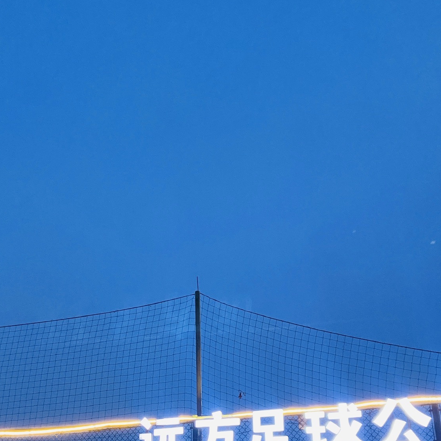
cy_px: 375
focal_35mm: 42
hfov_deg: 40.0
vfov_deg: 38.0
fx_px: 605
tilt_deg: +18.8
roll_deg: +0.2
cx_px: 204
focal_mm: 4.25
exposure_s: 1/25
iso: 500
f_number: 1.8
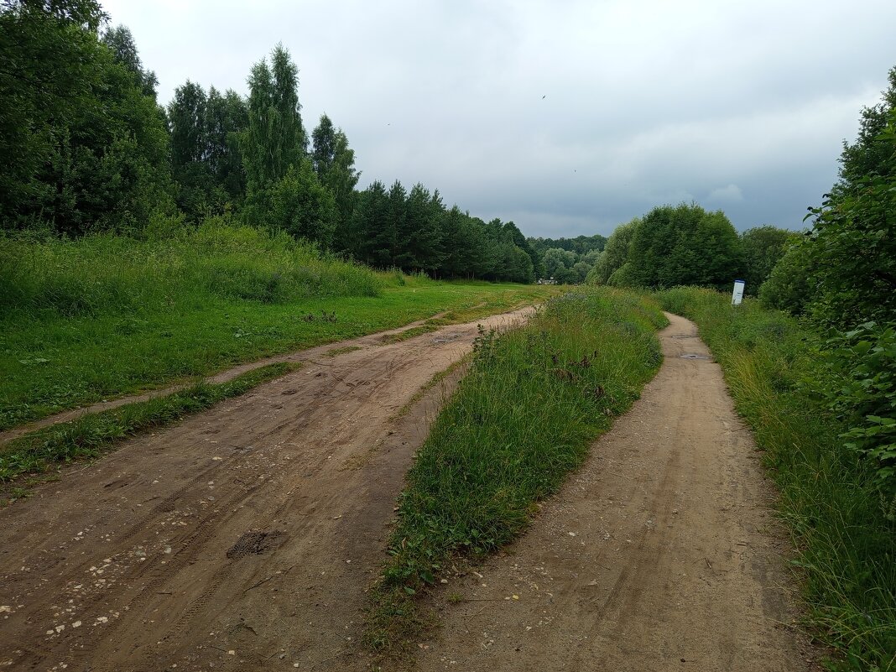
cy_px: 336
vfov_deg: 56.8
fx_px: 621
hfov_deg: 71.6
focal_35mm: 24
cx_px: 448
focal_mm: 5.24
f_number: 1.7
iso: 51
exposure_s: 1/242
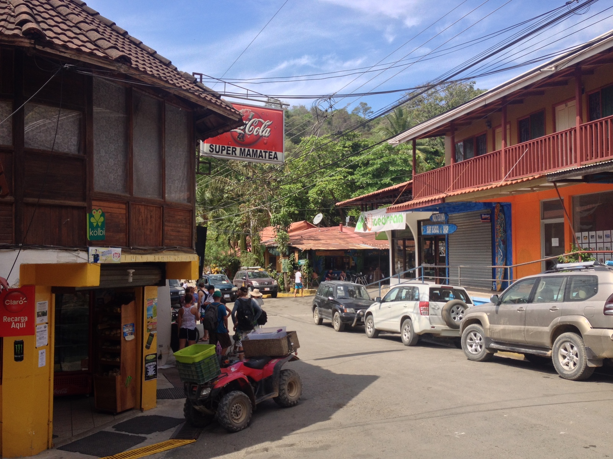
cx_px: 306
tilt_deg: +0.3
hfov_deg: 52.6
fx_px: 620
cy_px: 230
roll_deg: +0.8
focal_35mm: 35
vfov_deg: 40.7
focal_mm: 4.28
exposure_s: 1/1062
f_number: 2.4
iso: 50
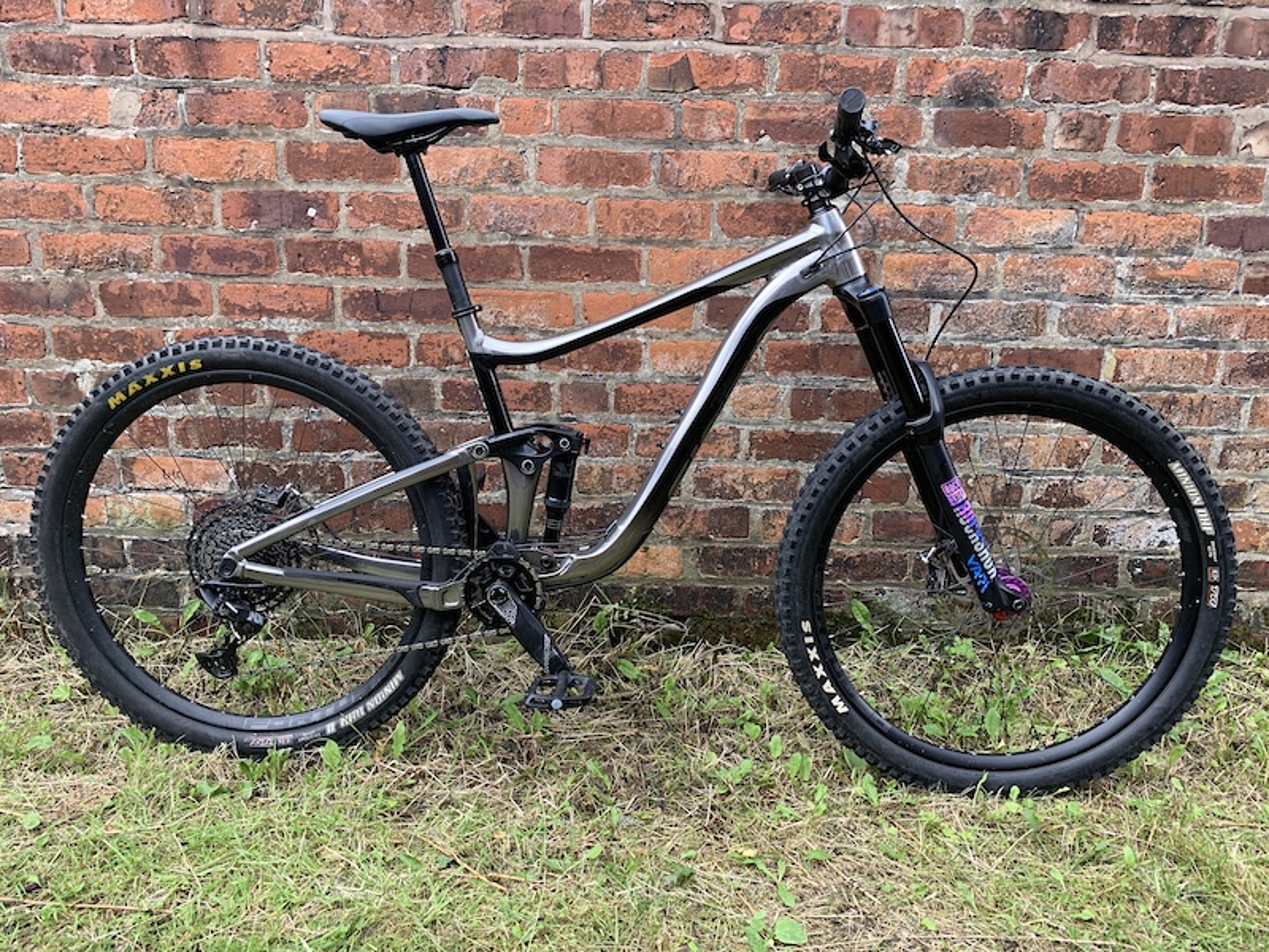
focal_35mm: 26
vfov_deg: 53.1
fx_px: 953
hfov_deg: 67.3
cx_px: 634
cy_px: 476
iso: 25
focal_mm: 4.25
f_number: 1.8
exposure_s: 1/122
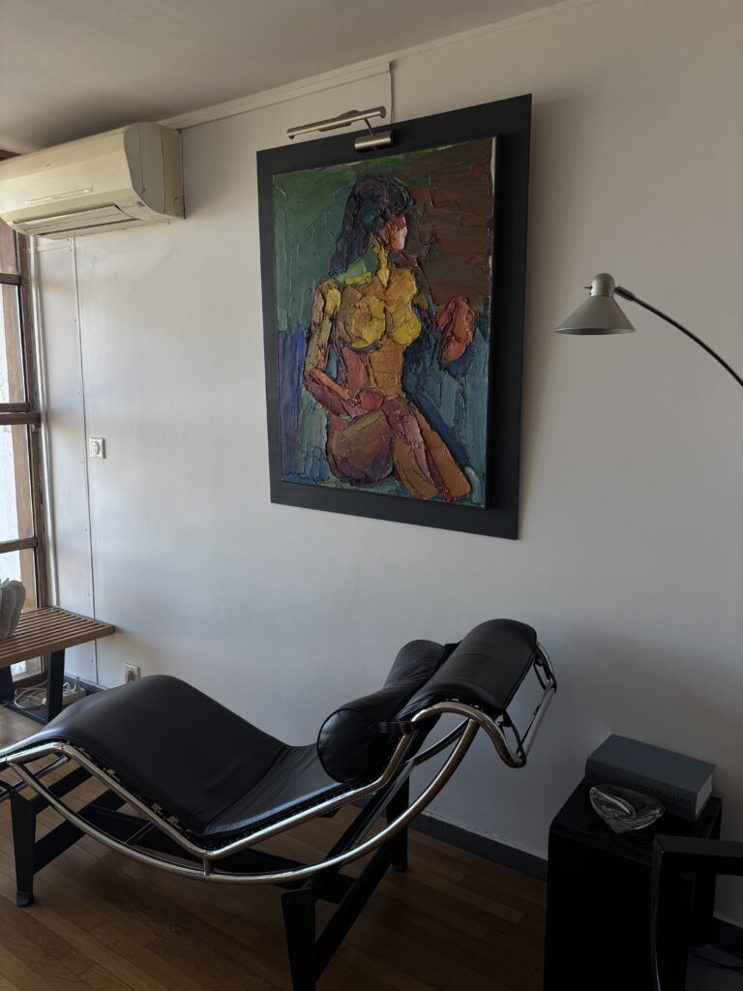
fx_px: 744
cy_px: 496
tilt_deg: -8.7
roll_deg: -0.4
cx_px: 372
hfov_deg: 53.1
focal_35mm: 26
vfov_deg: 67.3
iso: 40
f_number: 1.6
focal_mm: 5.96
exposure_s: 1/189
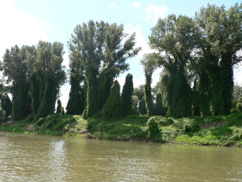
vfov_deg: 40.7
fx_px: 245
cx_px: 121
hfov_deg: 52.6
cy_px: 91
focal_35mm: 35
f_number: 4
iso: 64
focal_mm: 6
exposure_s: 1/320
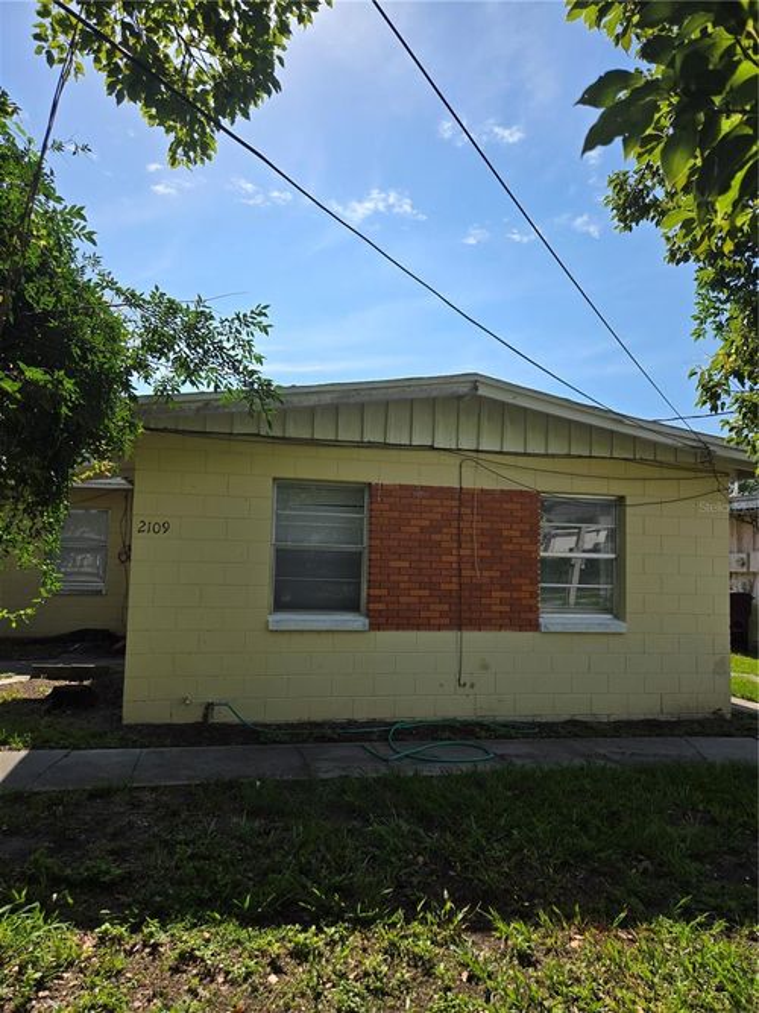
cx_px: 380
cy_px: 506
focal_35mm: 23
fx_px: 673
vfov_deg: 73.9
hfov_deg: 58.9
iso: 25
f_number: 1.8
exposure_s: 1/1978
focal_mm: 5.4
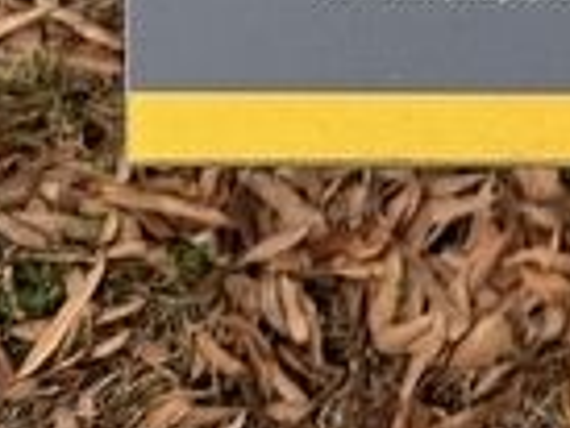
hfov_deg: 11.9
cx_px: 1277
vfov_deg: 9.1
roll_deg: +1.6
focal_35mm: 140
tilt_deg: -44.0
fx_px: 2307
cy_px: -735
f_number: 1.78
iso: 80
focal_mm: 6.76
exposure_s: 1/589
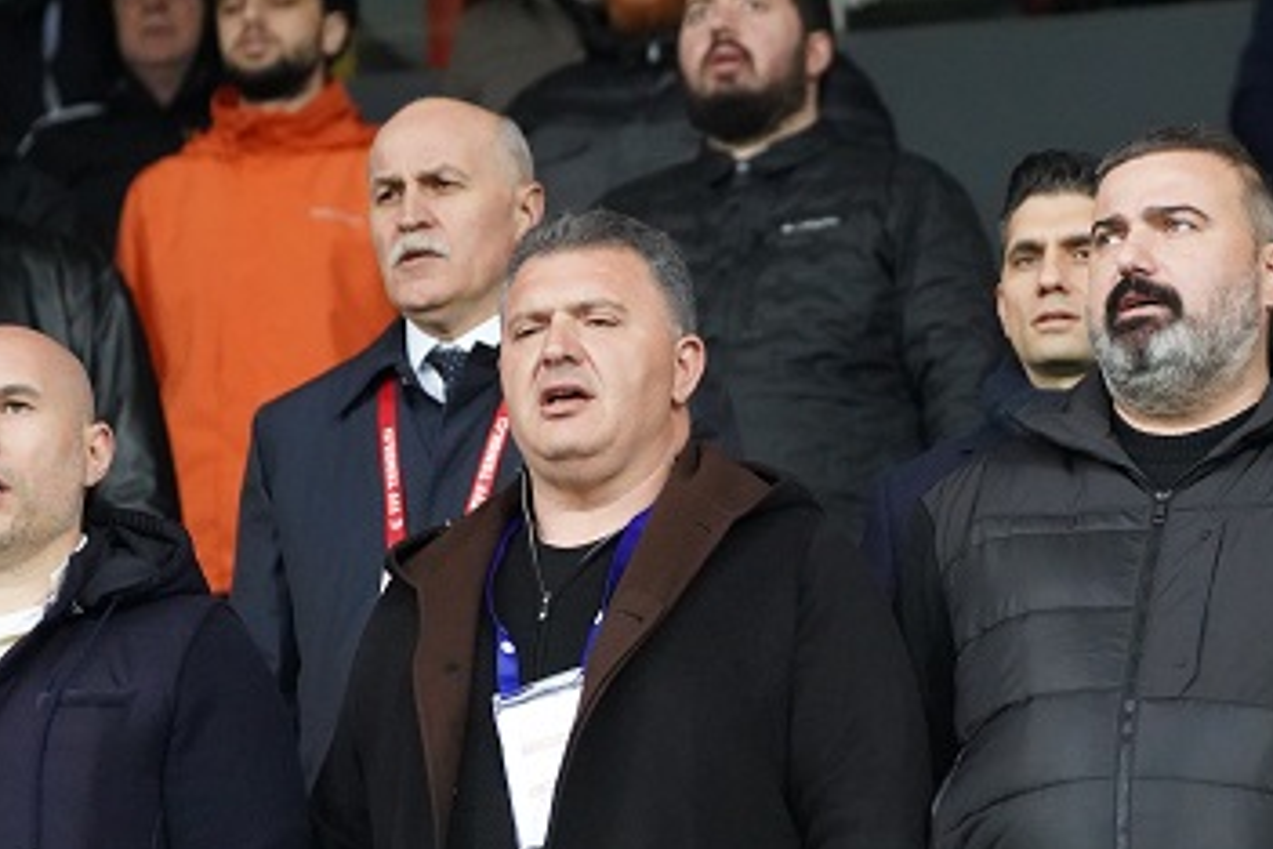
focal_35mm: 373
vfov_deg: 3.7
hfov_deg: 5.5
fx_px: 13189
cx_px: 899
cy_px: 548
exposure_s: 1/800
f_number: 5.6
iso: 12800
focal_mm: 218
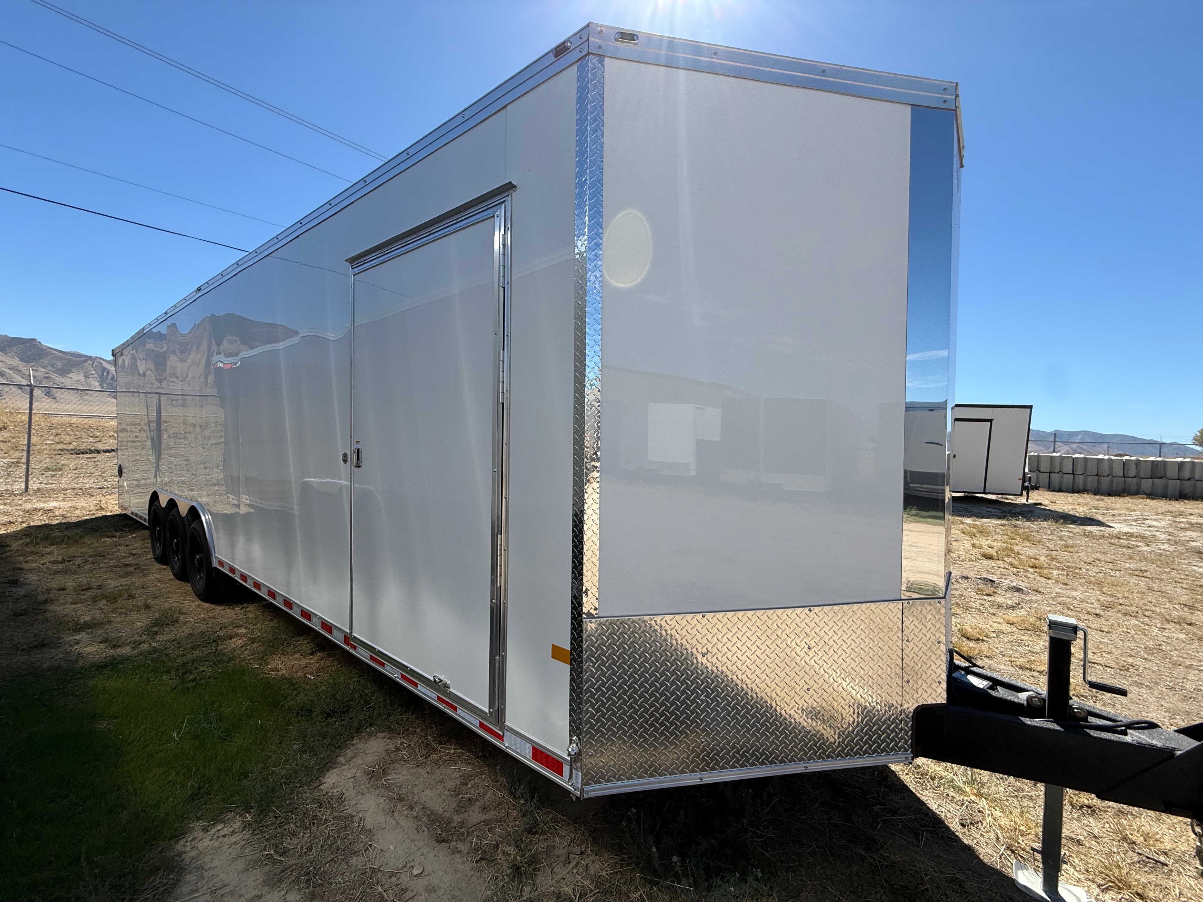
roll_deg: -2.1
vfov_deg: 85.7
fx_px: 487
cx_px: 602
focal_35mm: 14
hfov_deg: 102.1
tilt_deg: +2.2
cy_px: 451
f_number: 2.2
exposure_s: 1/2024
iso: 50
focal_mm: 2.22
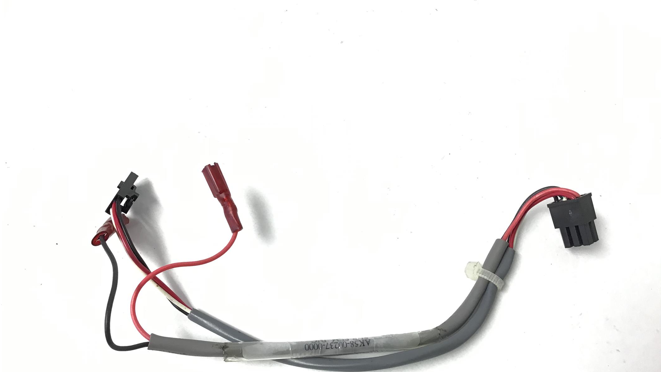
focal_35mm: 34
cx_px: 330
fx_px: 596
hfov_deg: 58.0
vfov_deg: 34.4
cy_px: 242
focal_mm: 3.3
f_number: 2.4
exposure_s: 1/33
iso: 32
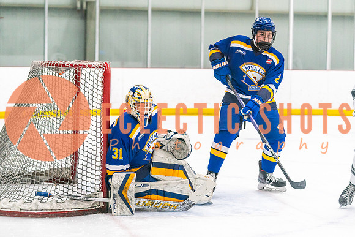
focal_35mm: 105
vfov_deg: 13.0
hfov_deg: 19.4
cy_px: 137
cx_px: 148
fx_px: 1036
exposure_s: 1/1250
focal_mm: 79
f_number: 2.8
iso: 3200
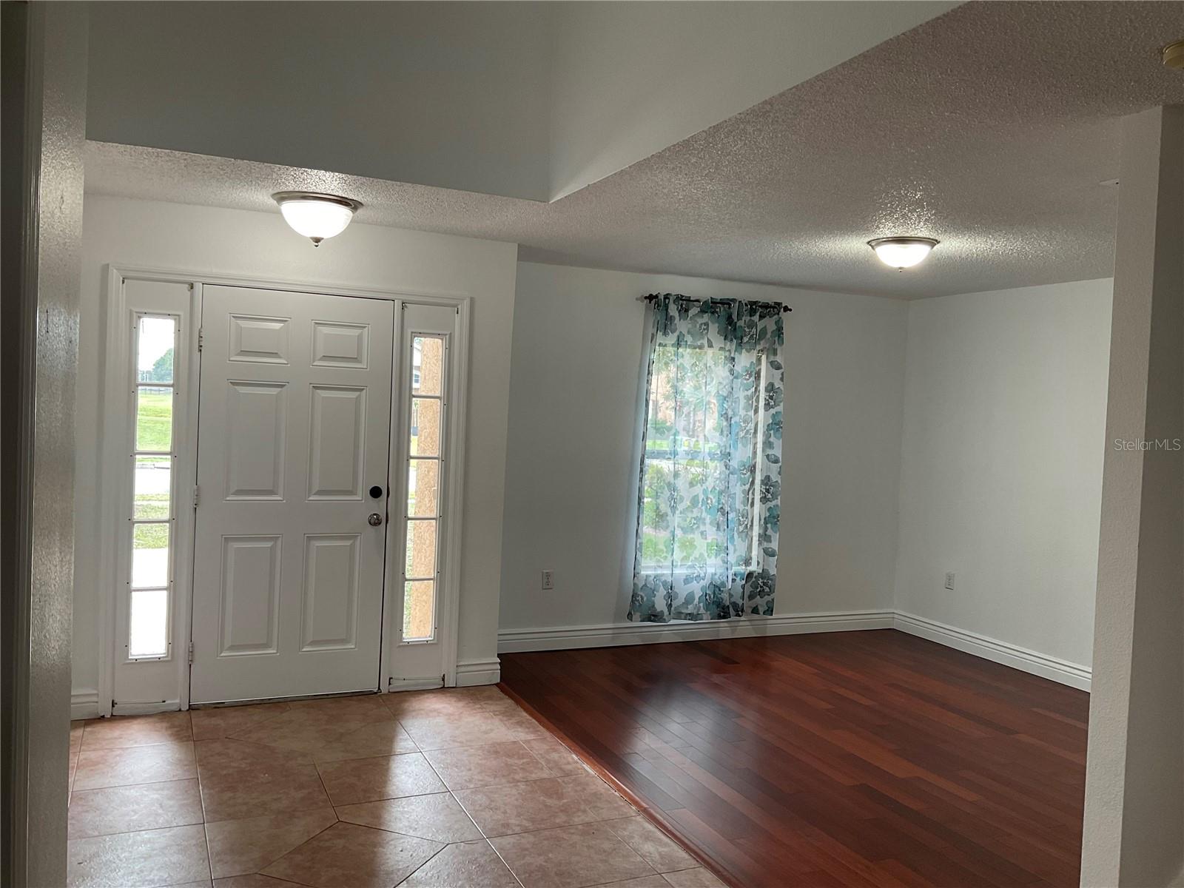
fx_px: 992
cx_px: 592
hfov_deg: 61.7
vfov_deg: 48.2
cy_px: 444
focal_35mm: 29
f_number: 1.8
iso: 50
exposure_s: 1/120
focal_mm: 3
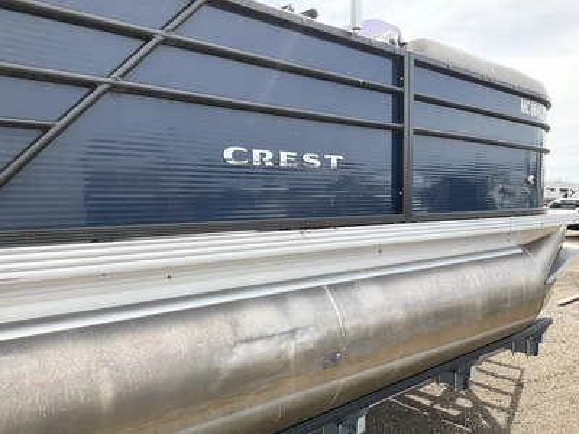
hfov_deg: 61.7
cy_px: 217
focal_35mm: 29
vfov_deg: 48.2
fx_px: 485
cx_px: 290
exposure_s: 1/944
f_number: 1.8
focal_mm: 3
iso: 25
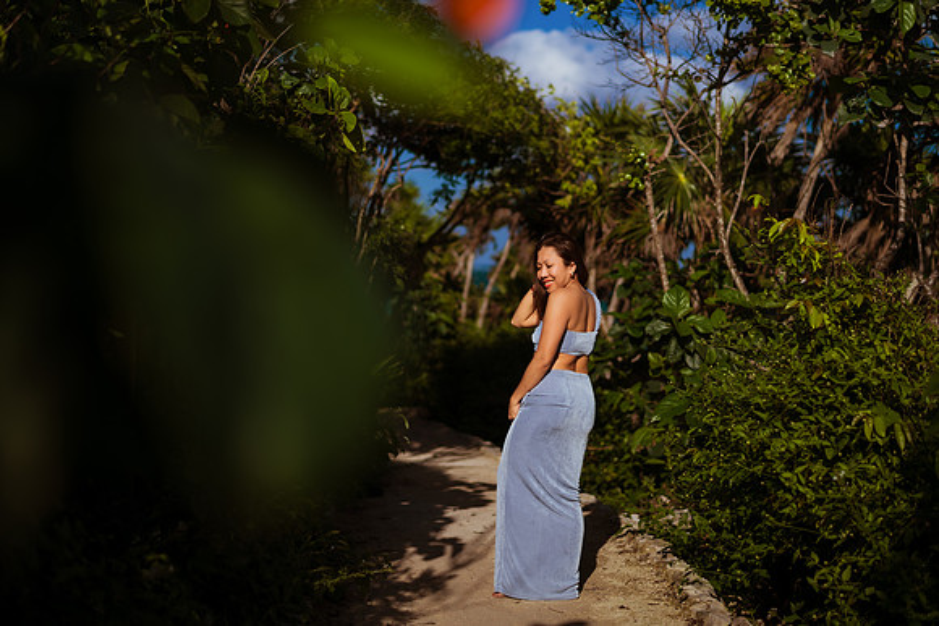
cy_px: 313
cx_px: 470
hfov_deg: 34.5
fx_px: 1513
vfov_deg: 23.4
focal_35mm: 58
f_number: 2
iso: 50
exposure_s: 1/8000
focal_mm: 58
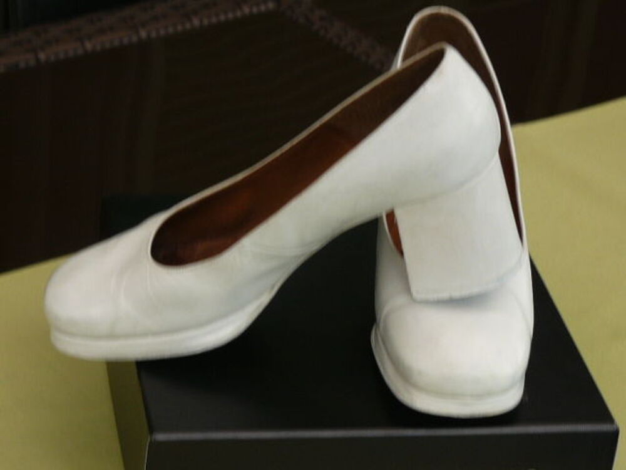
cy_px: 235
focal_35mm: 116
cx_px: 313
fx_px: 2098
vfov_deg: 12.8
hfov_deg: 17.0
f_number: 3.2
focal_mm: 12.9
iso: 100
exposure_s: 1/50
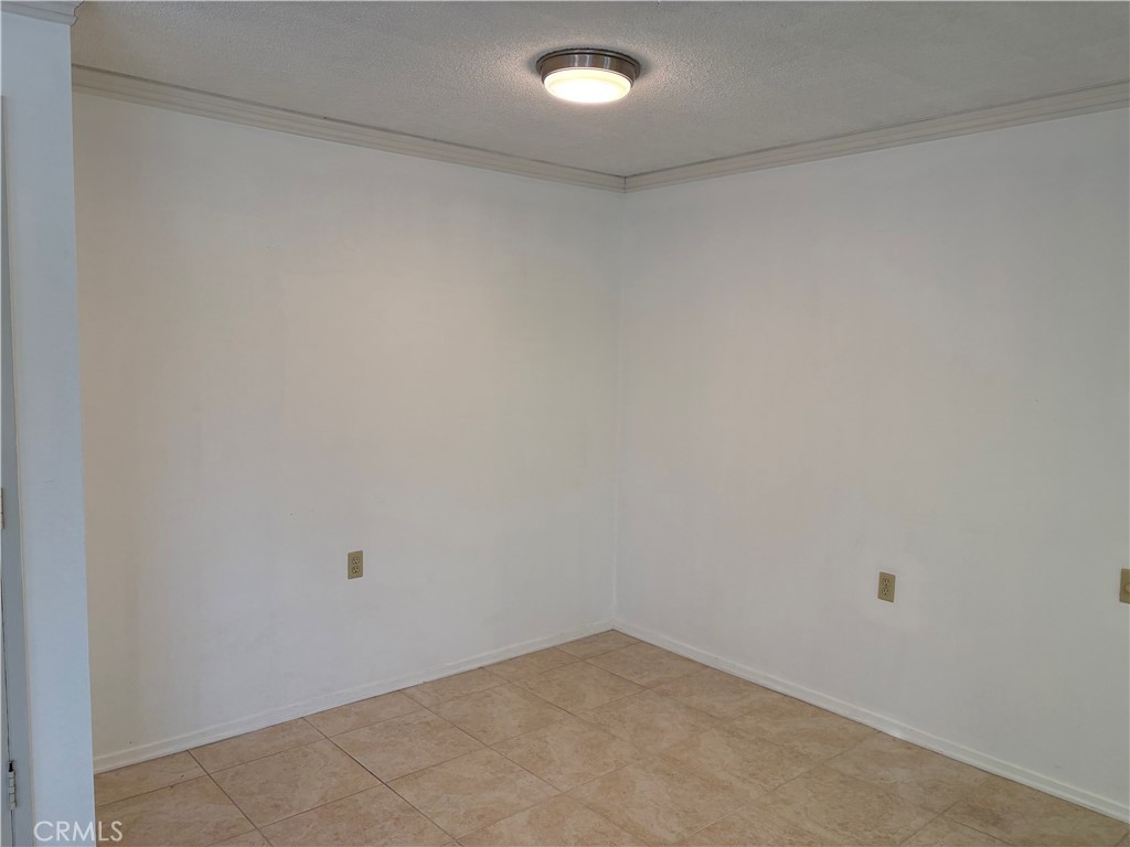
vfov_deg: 53.1
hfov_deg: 67.3
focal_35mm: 26
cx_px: 565
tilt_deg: -4.6
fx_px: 849
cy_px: 424
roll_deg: -0.4
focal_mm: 5.96
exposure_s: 1/120
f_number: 1.6
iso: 64
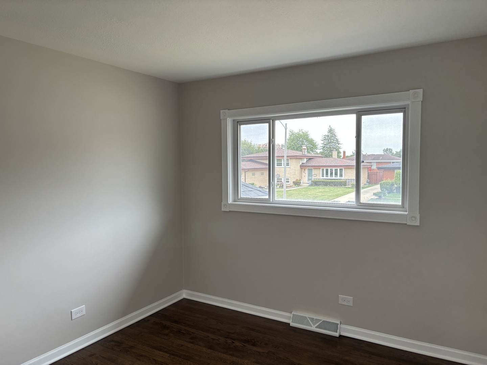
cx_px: 244
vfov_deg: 53.1
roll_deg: +0.3
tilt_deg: -3.7
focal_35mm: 26
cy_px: 182
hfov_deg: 67.3
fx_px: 366
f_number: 1.6
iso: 100
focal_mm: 5.96
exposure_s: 1/120
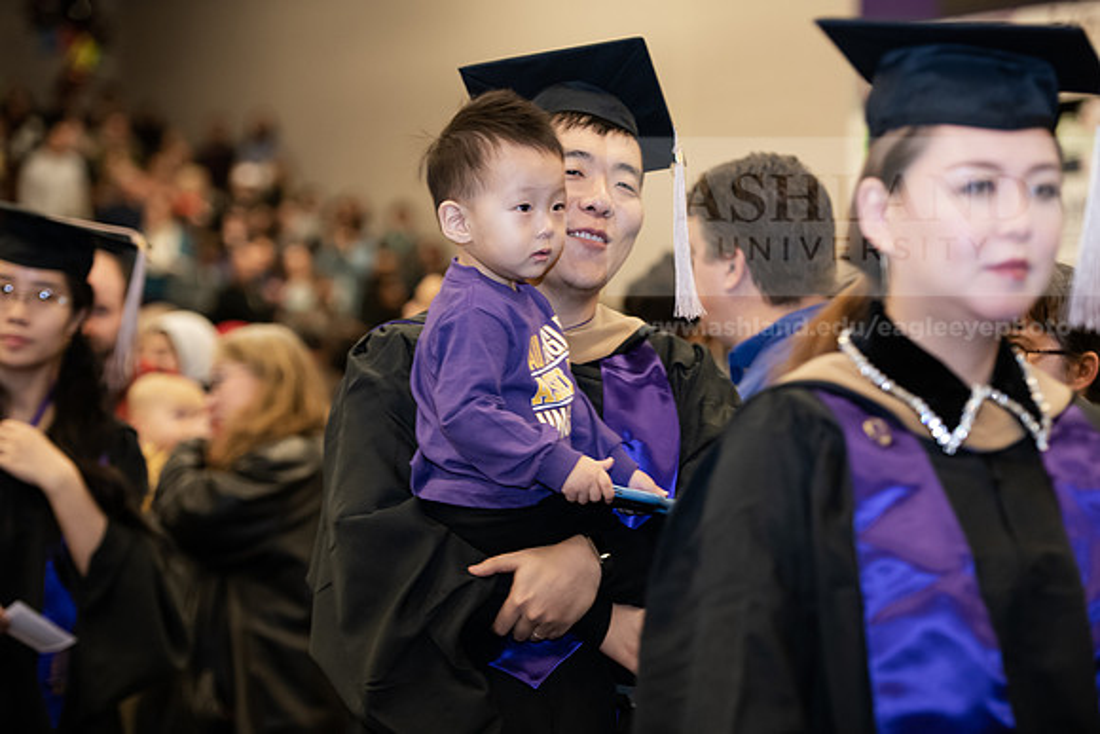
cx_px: 550
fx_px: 3117
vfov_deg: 13.4
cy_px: 367
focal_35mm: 102
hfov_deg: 20.0
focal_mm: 102
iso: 2000
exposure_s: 1/200
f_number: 3.2
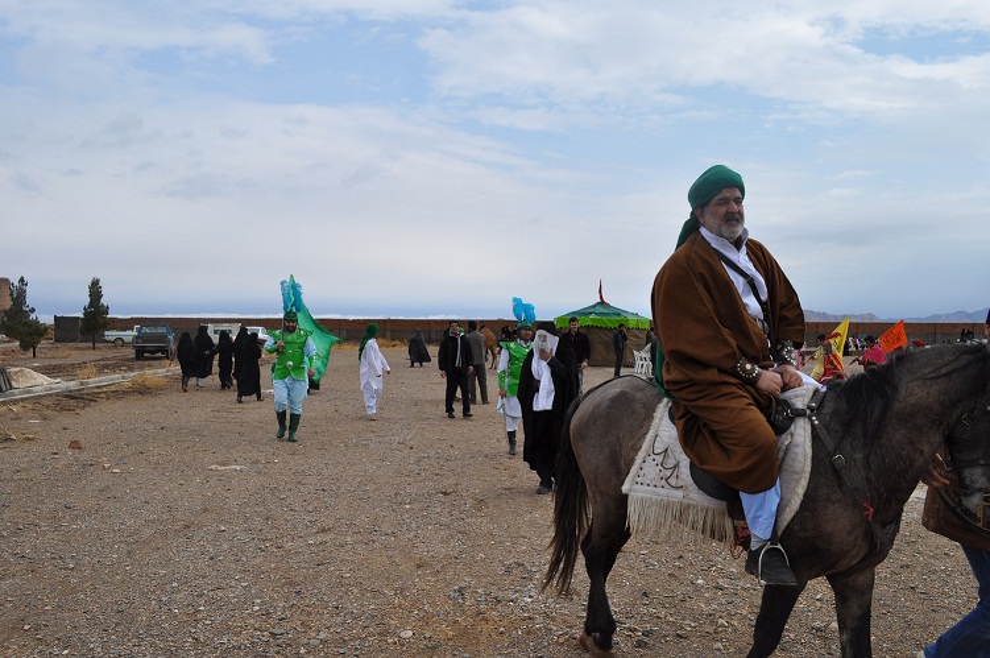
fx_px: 742
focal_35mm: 27
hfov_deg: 67.4
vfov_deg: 47.8
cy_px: 329
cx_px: 495
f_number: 9
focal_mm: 18
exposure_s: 1/320
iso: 200
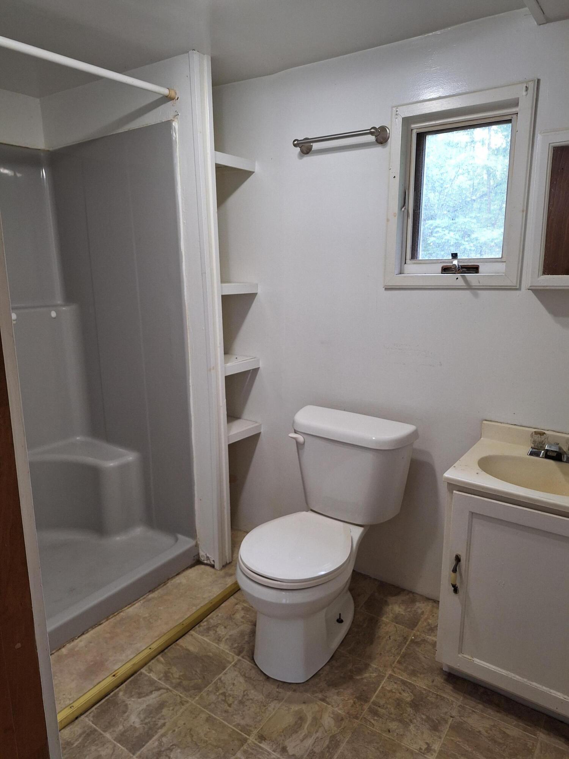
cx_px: 284
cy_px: 380
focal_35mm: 23
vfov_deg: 73.9
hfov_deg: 58.9
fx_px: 504
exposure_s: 1/40
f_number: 1.8
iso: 200
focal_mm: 5.54
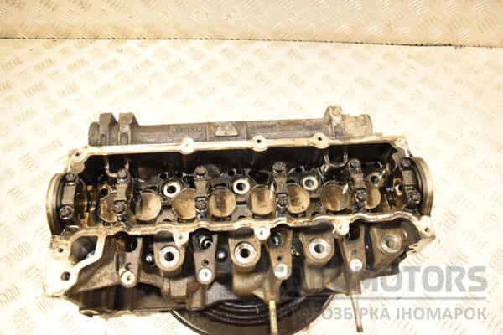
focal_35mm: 27
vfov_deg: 47.9
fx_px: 377
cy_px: 168
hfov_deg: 67.4
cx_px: 252
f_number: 5
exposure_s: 1/125
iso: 800
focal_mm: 18
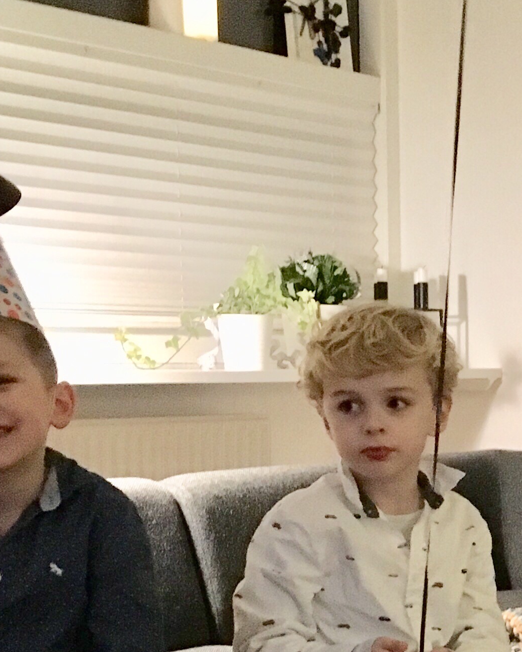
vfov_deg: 21.4
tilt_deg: -7.6
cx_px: 623
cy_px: 547
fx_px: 1699
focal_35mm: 88
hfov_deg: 16.7
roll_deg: +0.2
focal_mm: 4.15
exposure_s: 1/17
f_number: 2.2
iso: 320
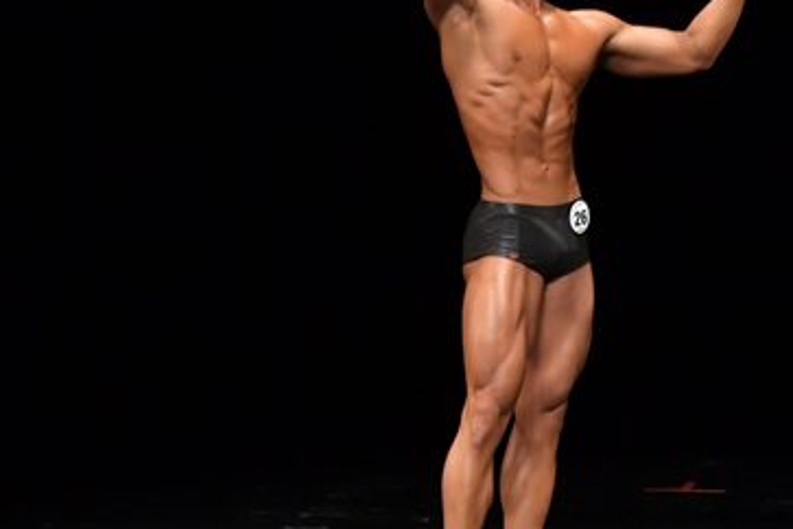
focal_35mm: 431
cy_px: 175
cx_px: 593
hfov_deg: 4.8
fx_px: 9493
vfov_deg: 3.2
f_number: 5.6
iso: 4000
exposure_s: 1/400
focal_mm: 135
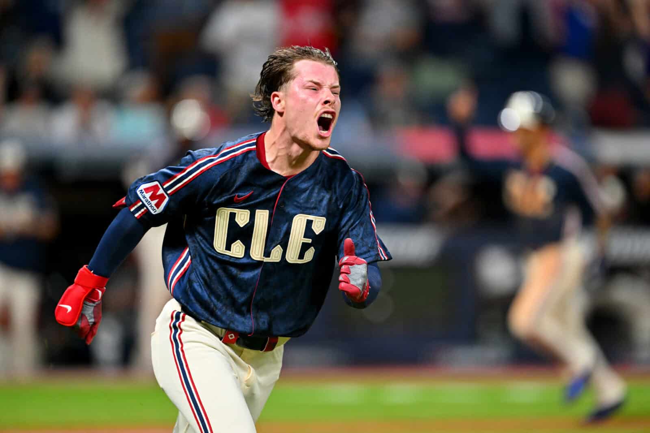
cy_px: 216
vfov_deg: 3.4
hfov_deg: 5.2
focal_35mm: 400
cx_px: 325
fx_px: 7222
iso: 2500
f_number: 2.8
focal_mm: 400
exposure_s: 1/2000
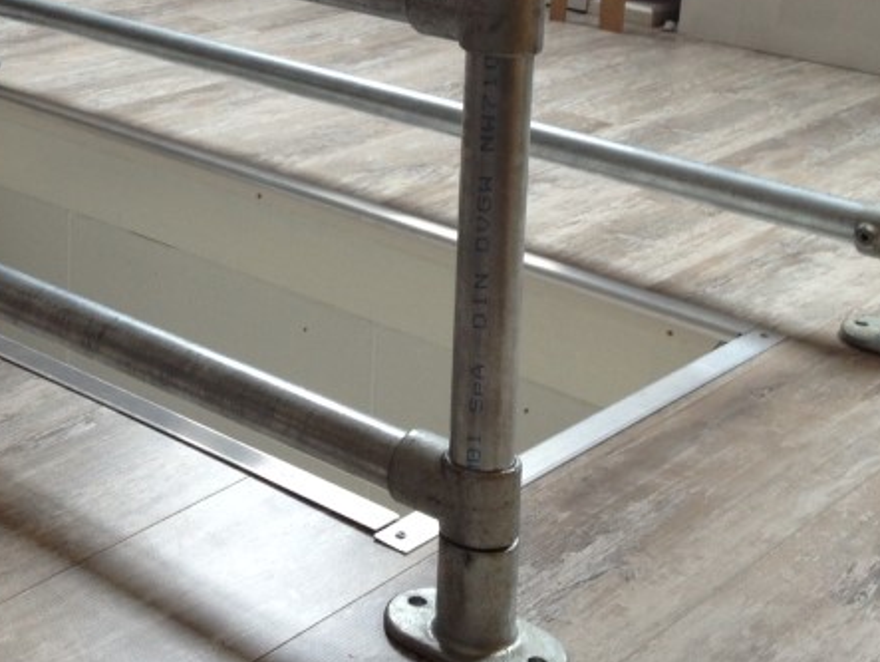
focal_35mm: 75
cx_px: 217
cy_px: 11
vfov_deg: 19.2
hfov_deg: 25.6
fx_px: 1908
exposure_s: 1/60
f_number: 2.4
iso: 64
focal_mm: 4.28
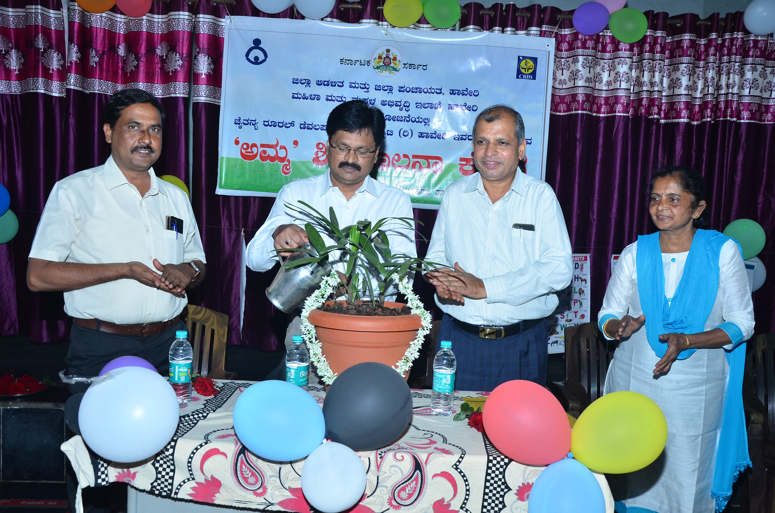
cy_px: 256
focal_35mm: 33
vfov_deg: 39.8
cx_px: 388
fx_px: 709
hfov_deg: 57.3
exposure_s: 1/160
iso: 640
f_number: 6.3
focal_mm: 22
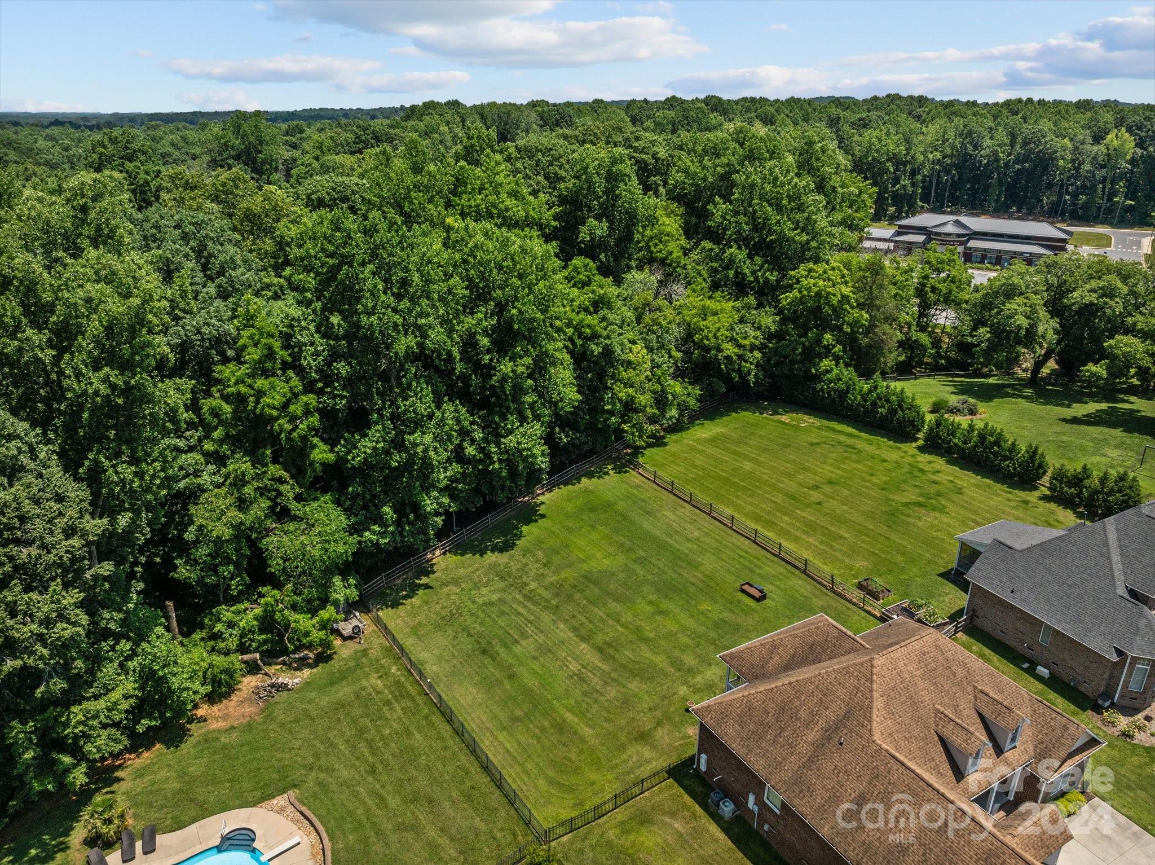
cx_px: 578
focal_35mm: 24
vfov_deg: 56.8
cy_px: 432
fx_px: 800
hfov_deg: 71.6
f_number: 5.6
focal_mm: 12.29
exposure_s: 1/240
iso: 110
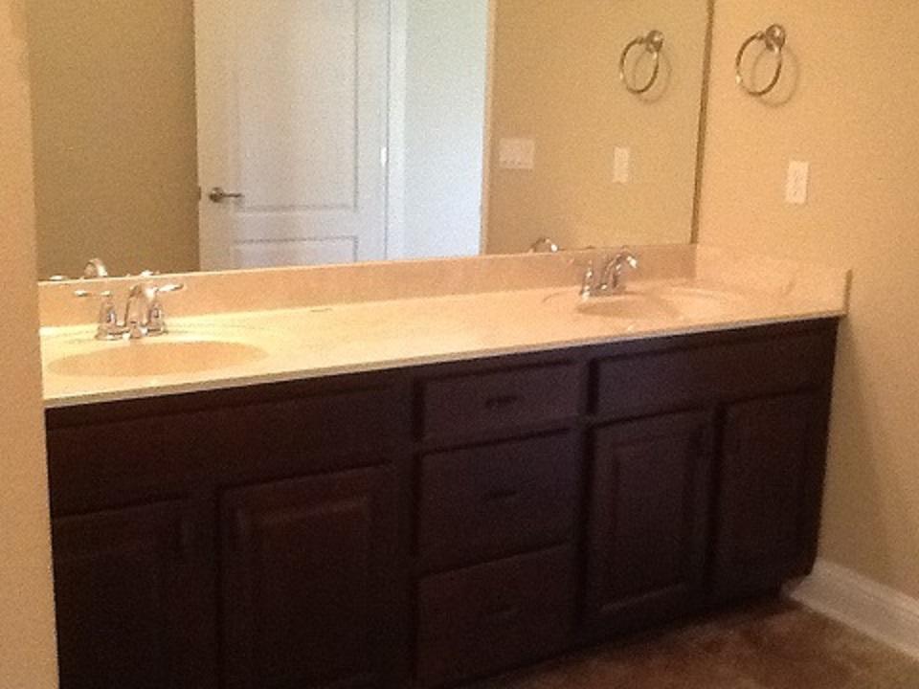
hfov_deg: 42.9
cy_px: 344
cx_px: 460
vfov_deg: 32.9
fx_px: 1168
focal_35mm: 44
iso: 400
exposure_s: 1/30
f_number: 2.4
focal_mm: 2.03
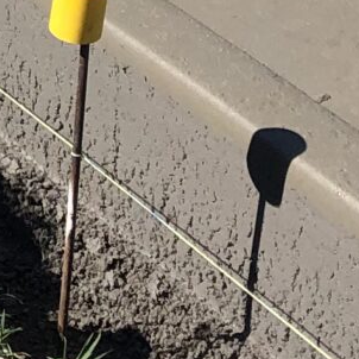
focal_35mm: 210
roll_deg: -3.1
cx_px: -320
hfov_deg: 8.0
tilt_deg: -20.9
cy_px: -314
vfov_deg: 8.0
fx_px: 2464
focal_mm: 3.99
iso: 20
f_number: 1.8
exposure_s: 1/1499
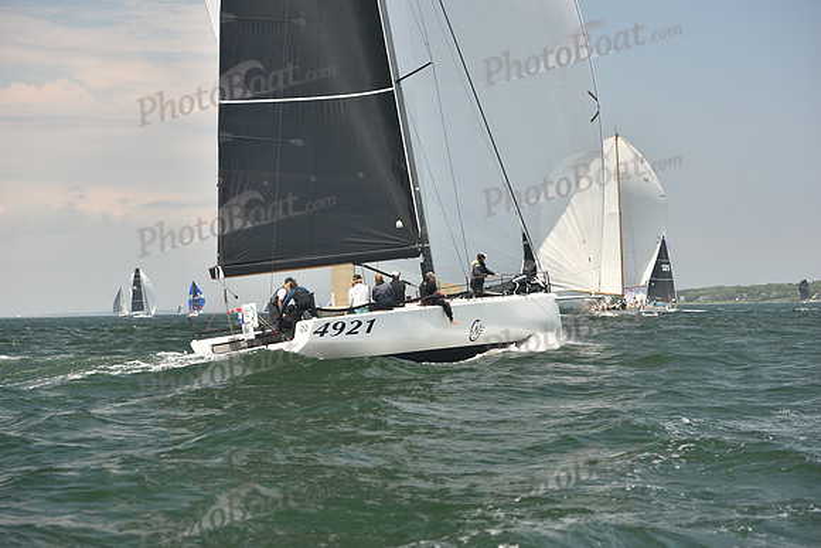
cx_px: 410
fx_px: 1939
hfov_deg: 23.9
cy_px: 274
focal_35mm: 85
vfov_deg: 16.1
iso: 250
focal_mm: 85
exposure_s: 1/640
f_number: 5
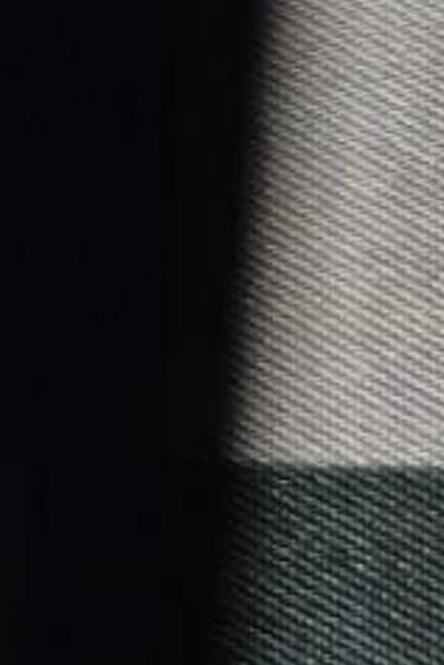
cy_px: -228
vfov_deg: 15.6
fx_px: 2292
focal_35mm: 124
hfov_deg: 9.2
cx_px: -831
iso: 640
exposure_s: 1/60.2
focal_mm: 5.4
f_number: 1.8
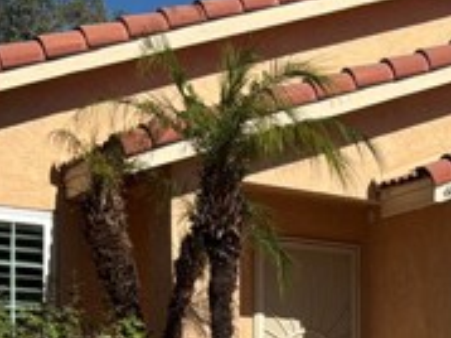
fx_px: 1302
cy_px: 469
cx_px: 574
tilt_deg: -1.0
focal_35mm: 100
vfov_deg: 14.0
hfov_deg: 18.4
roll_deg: -0.8
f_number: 1.8
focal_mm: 3
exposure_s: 1/3534
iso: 25
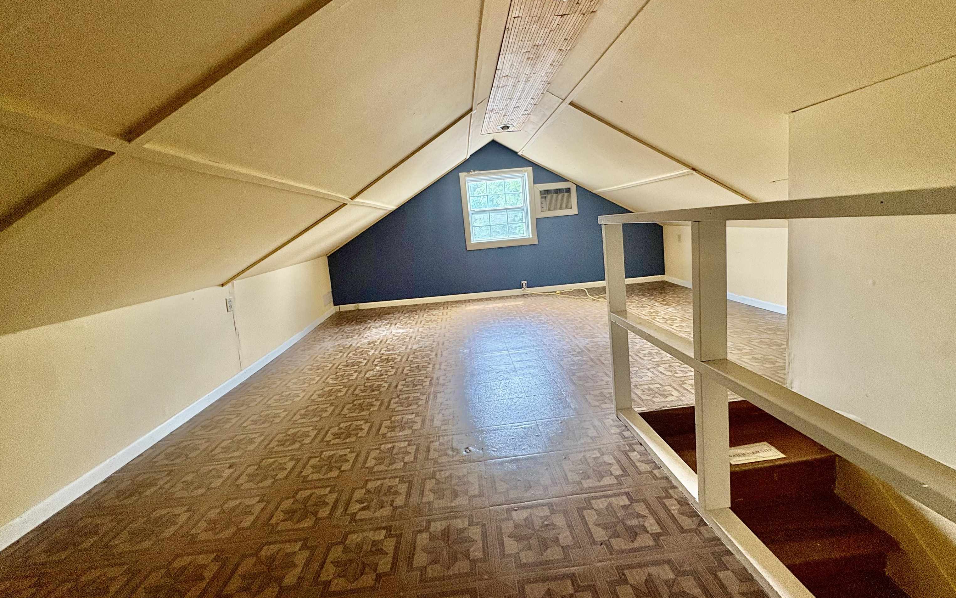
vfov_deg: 74.7
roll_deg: +5.5
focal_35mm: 15
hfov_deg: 101.5
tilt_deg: -6.7
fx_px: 391
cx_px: 482
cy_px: 274
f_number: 2.2
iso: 200
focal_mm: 2.22
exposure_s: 1/61
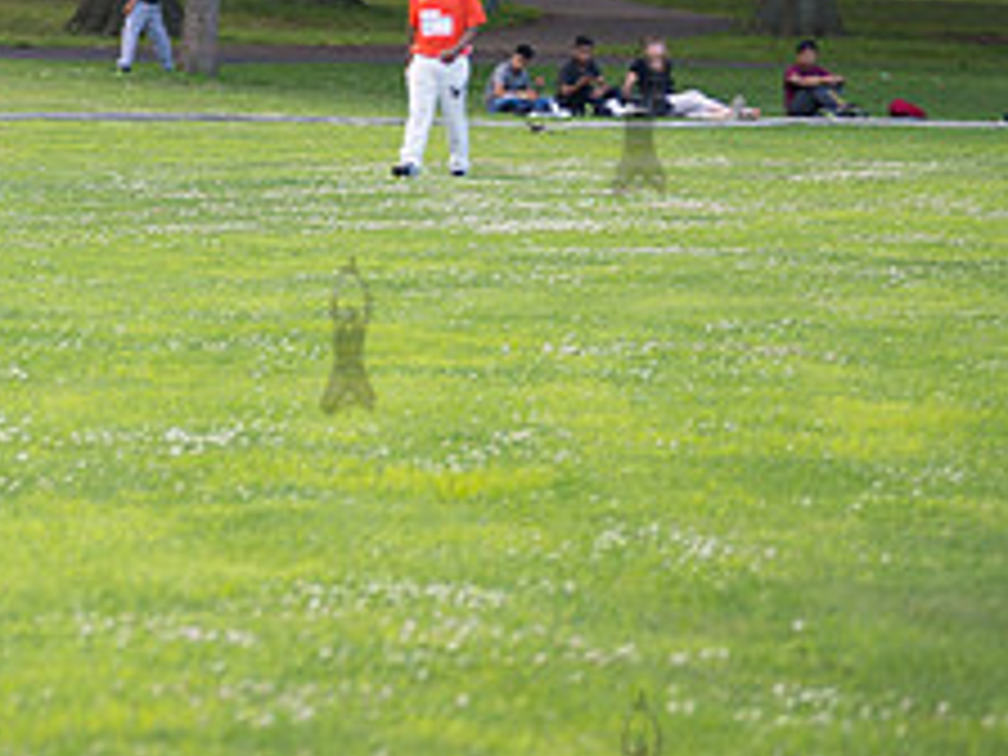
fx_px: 7600
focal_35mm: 261
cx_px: -234
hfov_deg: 7.5
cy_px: 115
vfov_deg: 5.7
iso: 200
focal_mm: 105
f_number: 2.8
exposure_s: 1/500
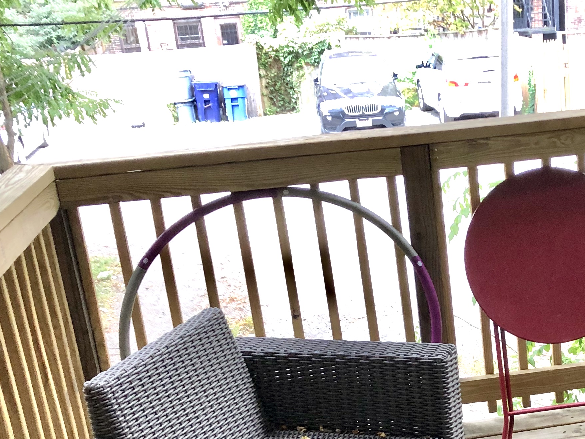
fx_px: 1082
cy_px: 368
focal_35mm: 64
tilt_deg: -21.1
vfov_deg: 22.5
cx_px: 532
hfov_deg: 29.0
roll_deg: +3.3
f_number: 1.8
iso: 40
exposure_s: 1/30
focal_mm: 3.99
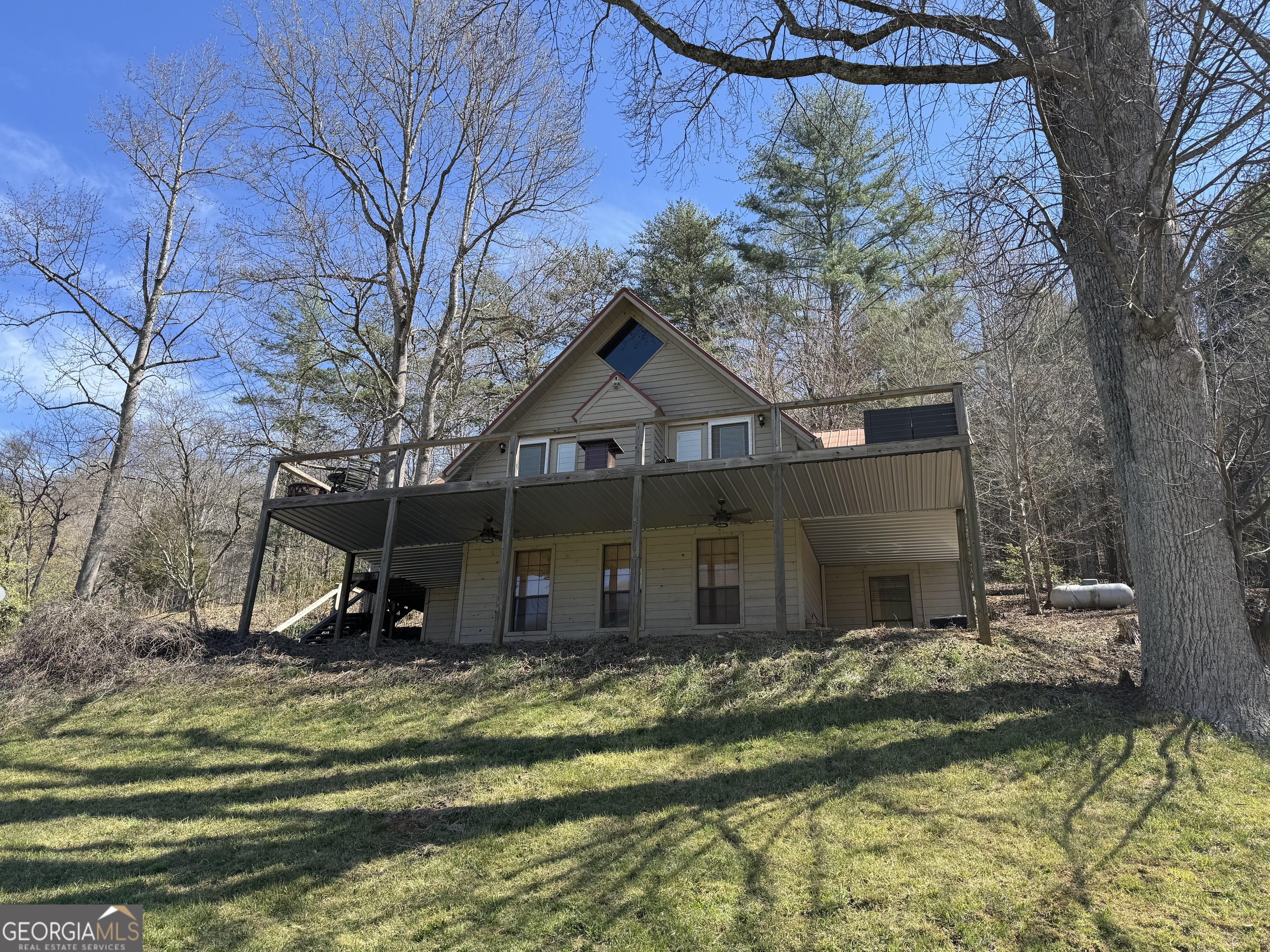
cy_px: 476
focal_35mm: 24
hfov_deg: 71.6
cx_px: 635
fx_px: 881
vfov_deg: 56.8
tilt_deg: +21.2
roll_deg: -1.7
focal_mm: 6.76
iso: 80
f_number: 1.78
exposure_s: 1/1524
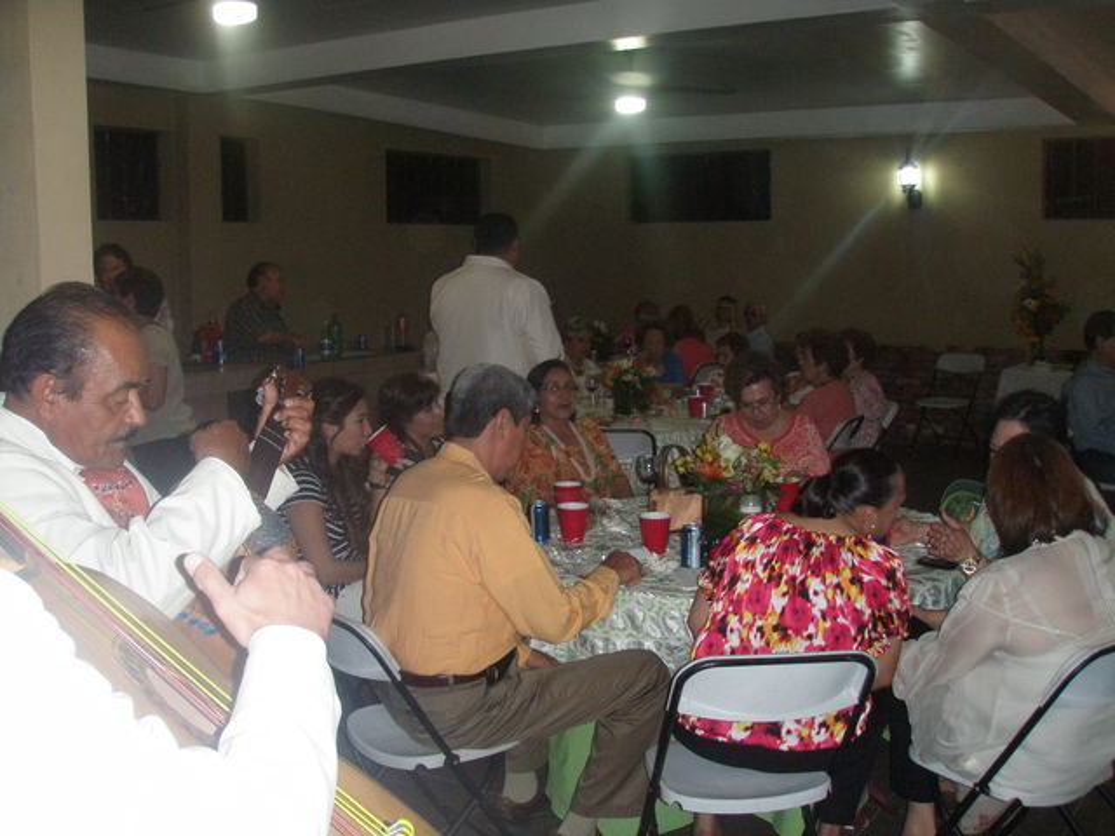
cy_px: 418
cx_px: 558
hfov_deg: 49.0
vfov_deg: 37.7
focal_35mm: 38
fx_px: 1224
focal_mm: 6.7
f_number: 3.5
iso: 250
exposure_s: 1/30
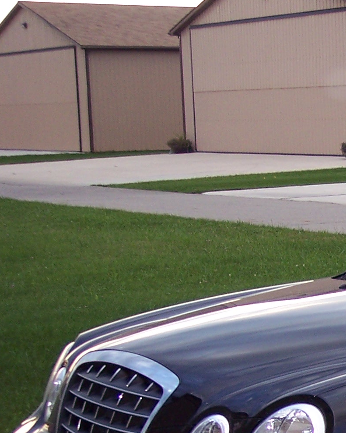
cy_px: 395
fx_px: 1407
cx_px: 577
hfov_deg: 13.0
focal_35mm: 110
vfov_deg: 17.2
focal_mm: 8
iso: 100
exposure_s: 1/90
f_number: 3.4
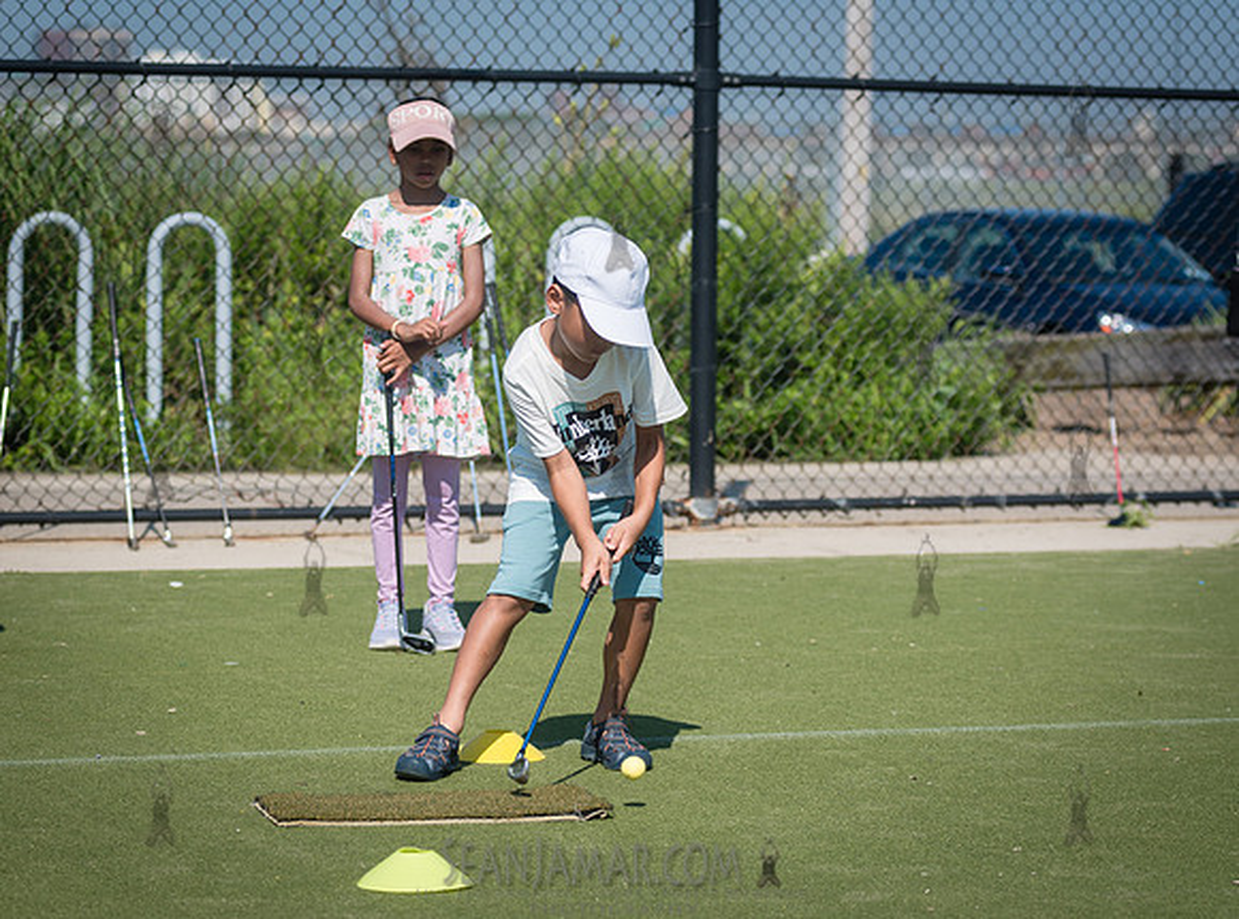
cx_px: 527
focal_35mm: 121
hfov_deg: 16.4
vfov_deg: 12.2
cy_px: 502
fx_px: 4300
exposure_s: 1/1600
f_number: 4
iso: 100
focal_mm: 92
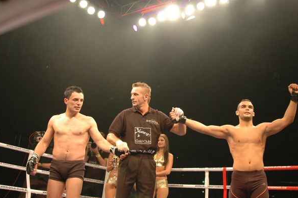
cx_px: 154
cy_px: 106
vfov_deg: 29.8
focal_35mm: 45
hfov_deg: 43.6
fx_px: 372
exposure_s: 1/400
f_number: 2.8
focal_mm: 28
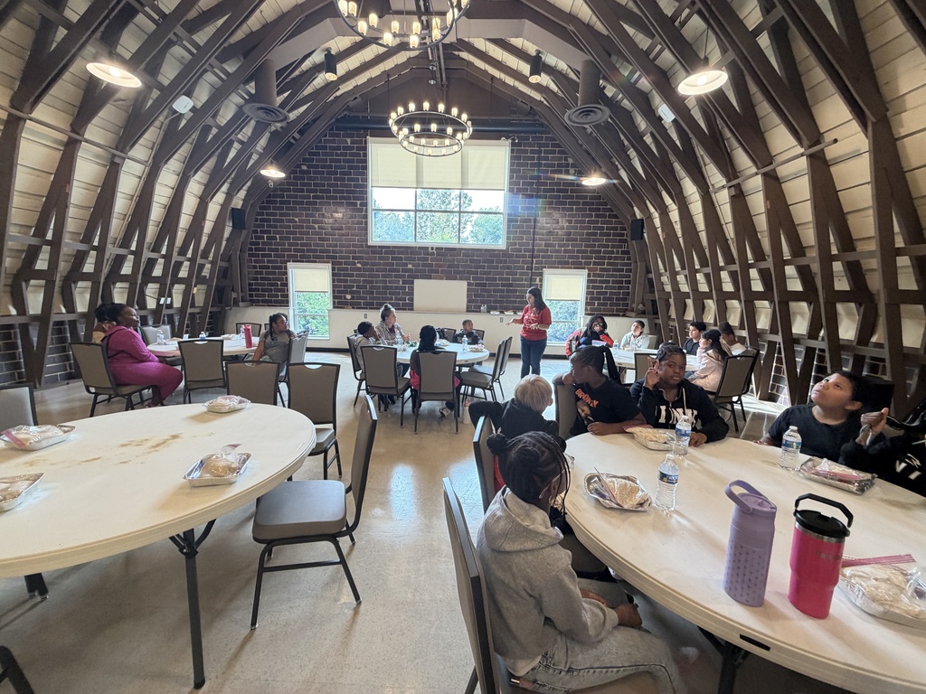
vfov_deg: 85.7
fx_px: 375
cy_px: 347
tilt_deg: -8.1
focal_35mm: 14
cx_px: 463
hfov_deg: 102.1
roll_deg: -1.9
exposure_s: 1/60
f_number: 2.2
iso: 200
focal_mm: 2.22
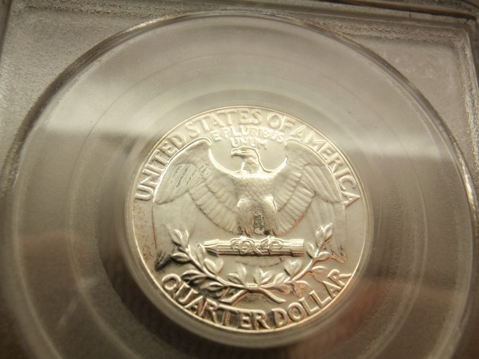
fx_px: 554
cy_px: 180
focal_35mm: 40
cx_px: 240
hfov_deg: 46.8
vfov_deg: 36.0
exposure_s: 1/60
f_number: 3.9
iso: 64
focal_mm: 7.25
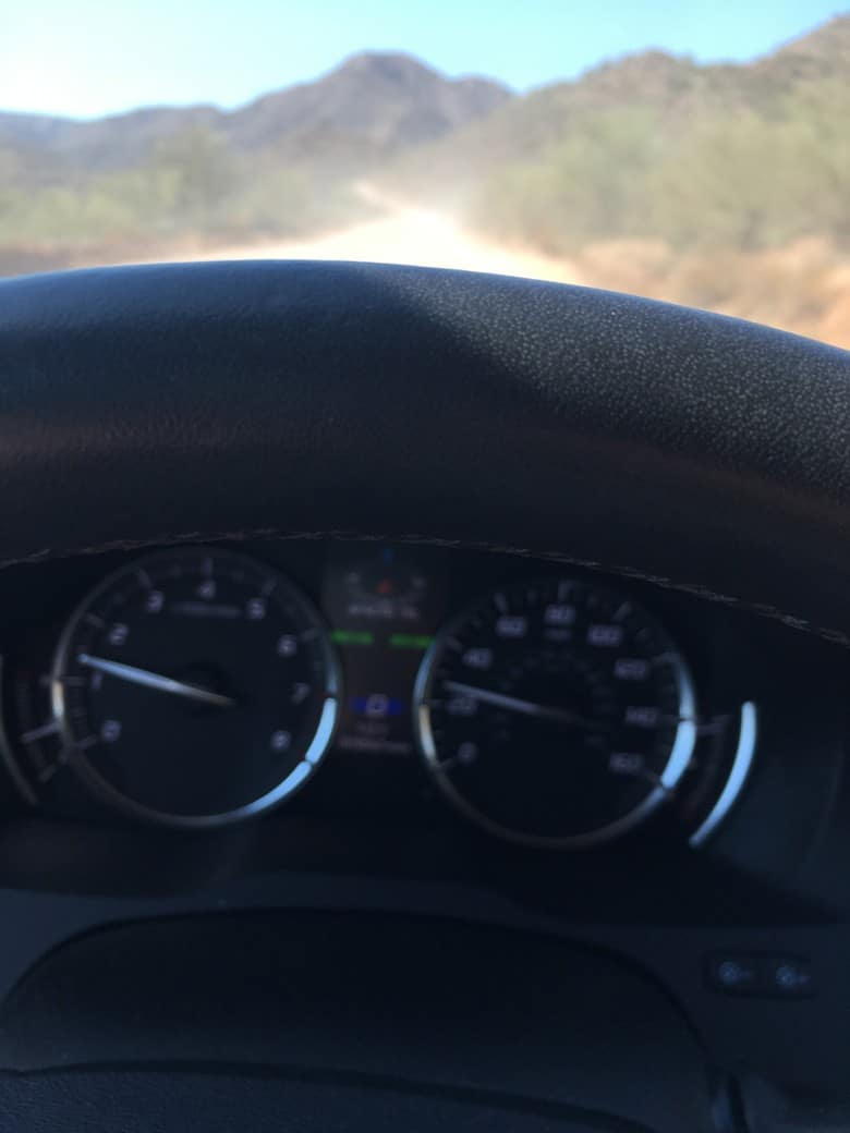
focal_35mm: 29
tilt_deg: -18.5
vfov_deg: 61.7
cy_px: 566
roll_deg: -4.7
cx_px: 425
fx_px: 949
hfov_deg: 48.2
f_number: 2.2
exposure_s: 1/339
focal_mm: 4.15
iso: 25
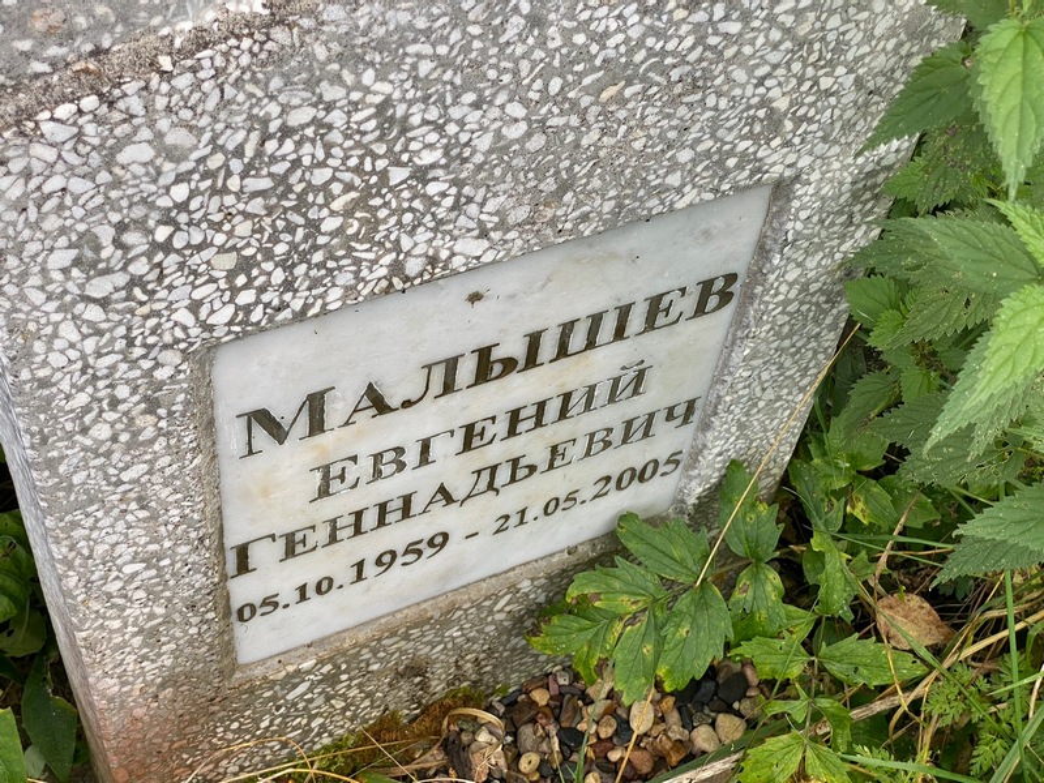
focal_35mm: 52
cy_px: 392
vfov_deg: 28.0
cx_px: 522
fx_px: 1568
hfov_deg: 36.8
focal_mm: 6
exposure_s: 1/122
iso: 20
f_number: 2
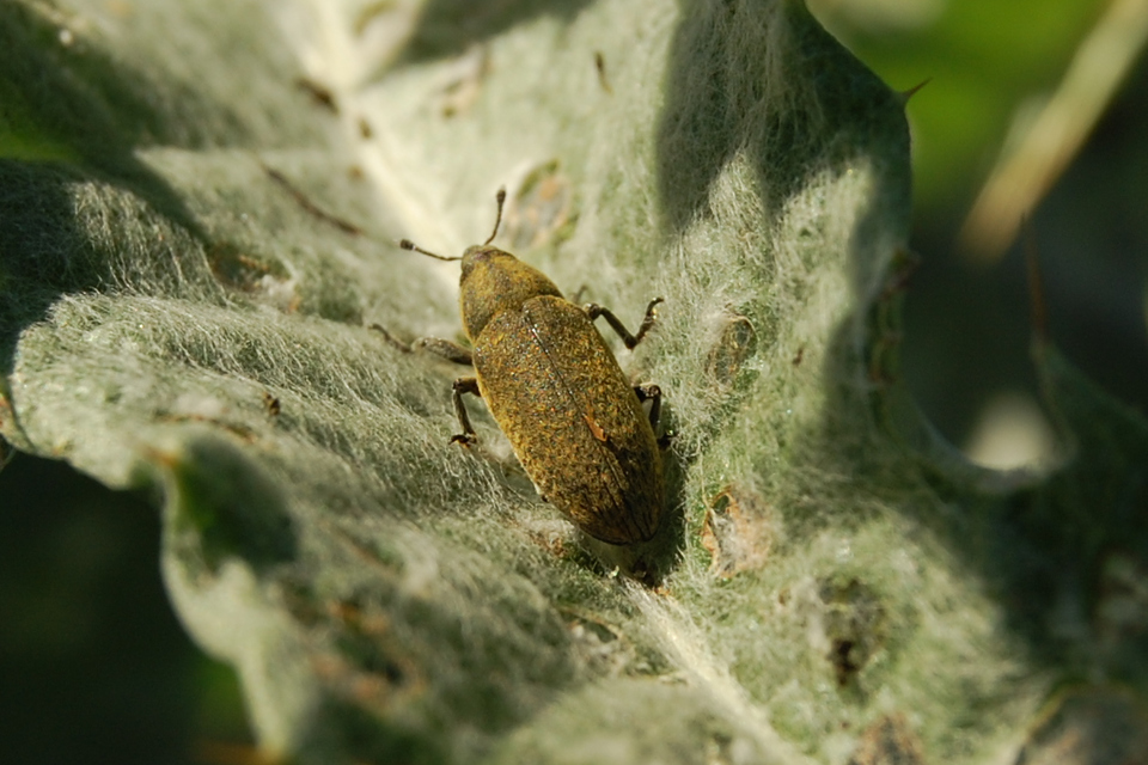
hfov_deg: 29.2
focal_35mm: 69
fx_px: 2200
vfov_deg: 19.7
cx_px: 574
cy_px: 382
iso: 200
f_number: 8
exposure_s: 1/250
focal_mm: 46
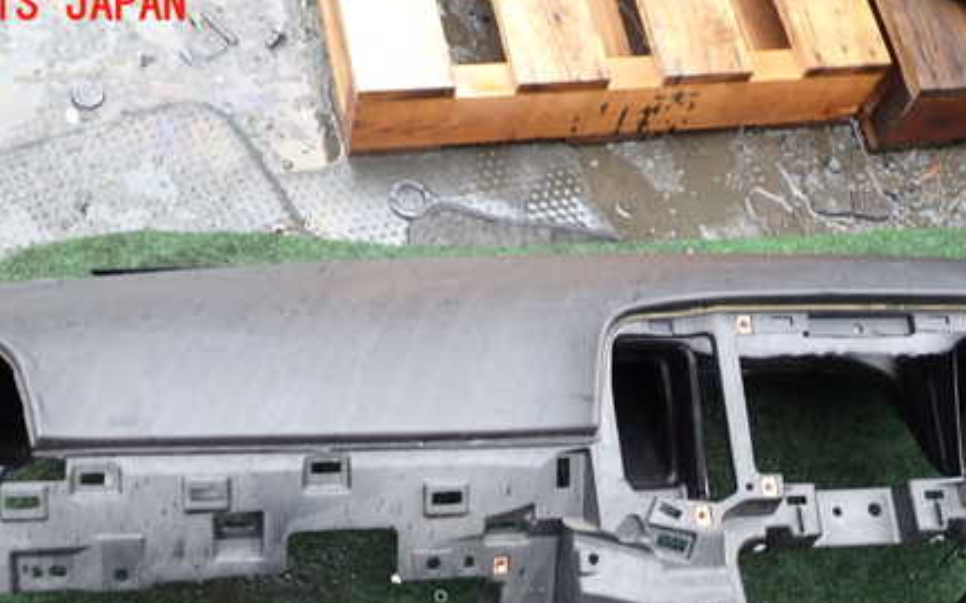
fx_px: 1158
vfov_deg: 28.6
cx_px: 450
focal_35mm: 44
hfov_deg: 45.3
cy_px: 478
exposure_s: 1/60
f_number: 2.3
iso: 100
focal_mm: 5.4
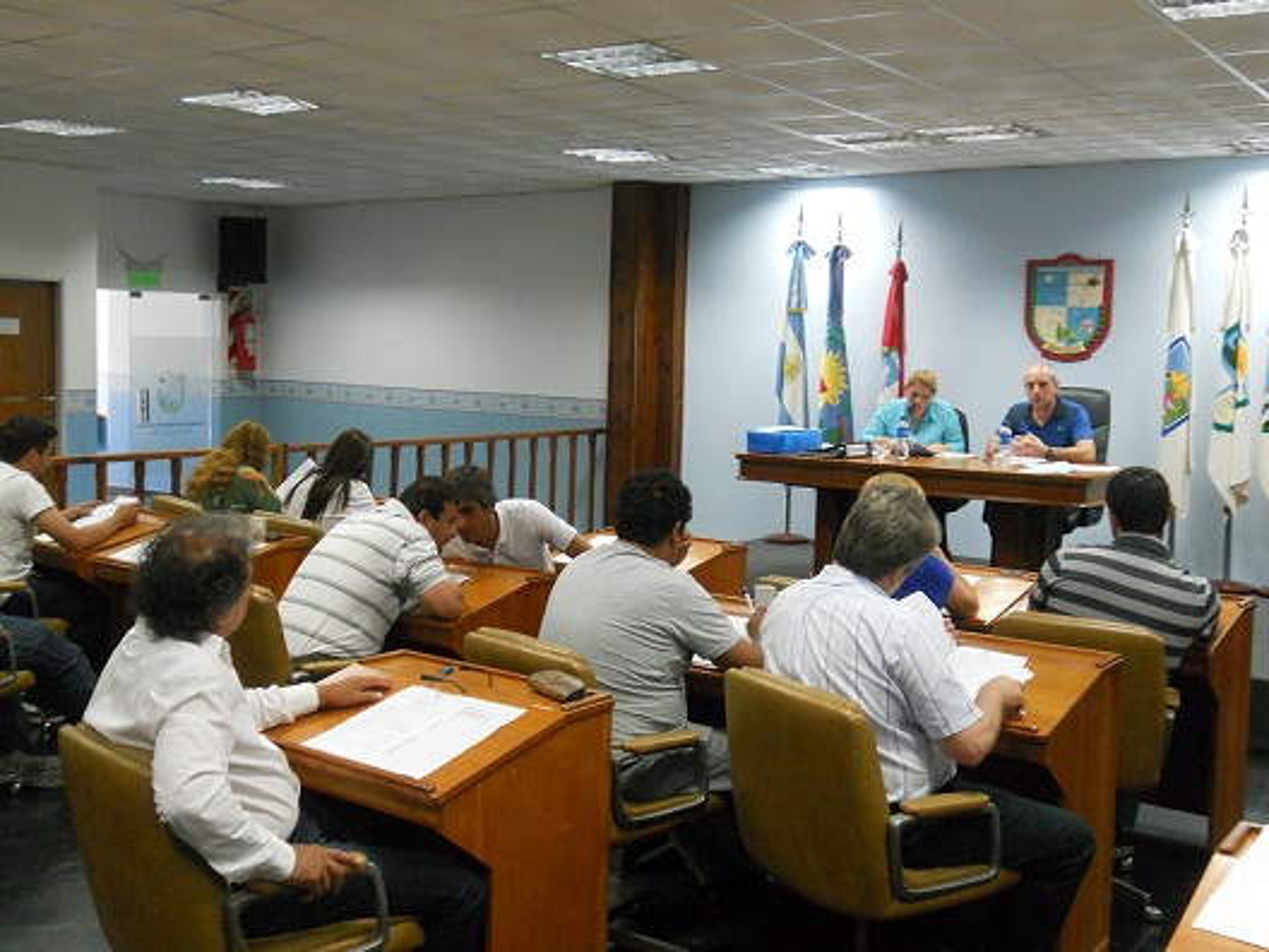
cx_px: 634
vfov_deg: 37.7
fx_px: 1393
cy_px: 476
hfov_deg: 49.0
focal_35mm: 38
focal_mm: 6.9
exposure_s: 1/30
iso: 400
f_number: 3.9
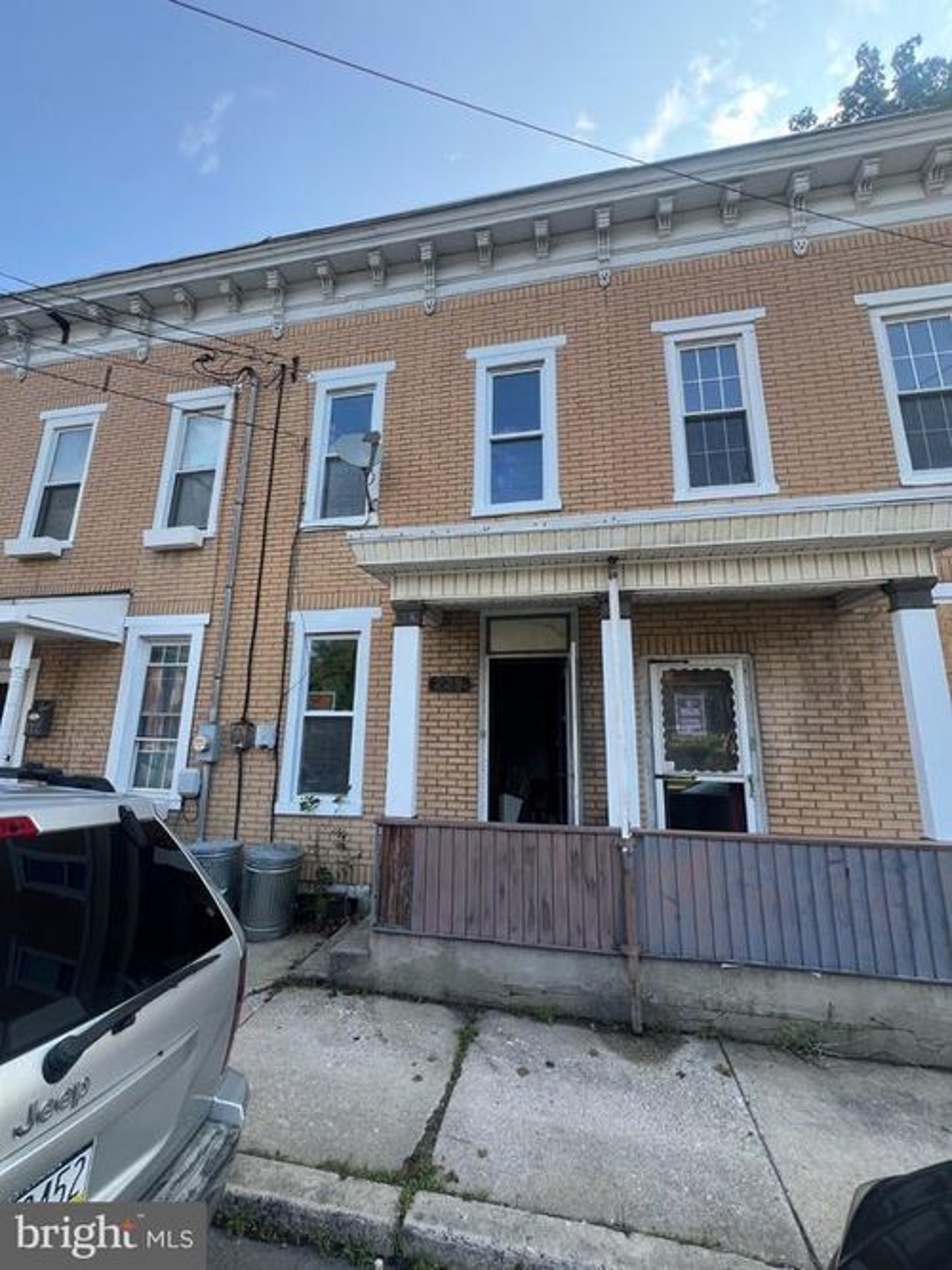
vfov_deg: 106.2
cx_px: 476
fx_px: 477
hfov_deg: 89.9
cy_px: 635
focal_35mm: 13
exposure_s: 1/267
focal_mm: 1.57
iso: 32
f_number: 1.8
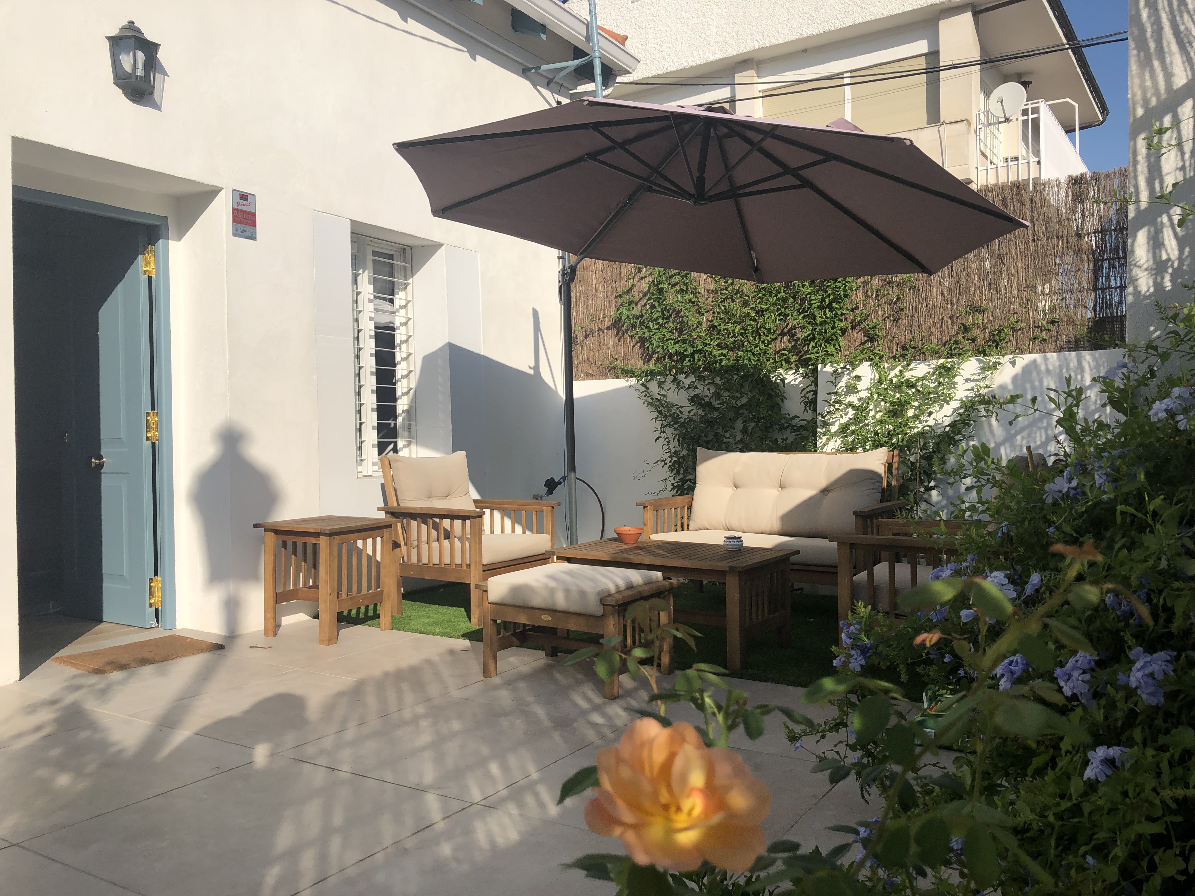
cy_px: 448
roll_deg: +2.0
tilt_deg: +0.2
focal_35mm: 28
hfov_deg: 63.4
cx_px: 598
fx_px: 967
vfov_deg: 49.7
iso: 20
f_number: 1.8
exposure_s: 1/2404
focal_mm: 3.99
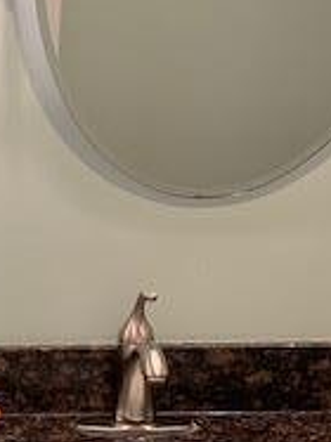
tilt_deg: -18.1
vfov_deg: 21.7
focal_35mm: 89
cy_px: 371
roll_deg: +0.6
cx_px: -71
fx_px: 1136
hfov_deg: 15.9
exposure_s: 1/60
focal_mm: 4.25
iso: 160
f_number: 1.8
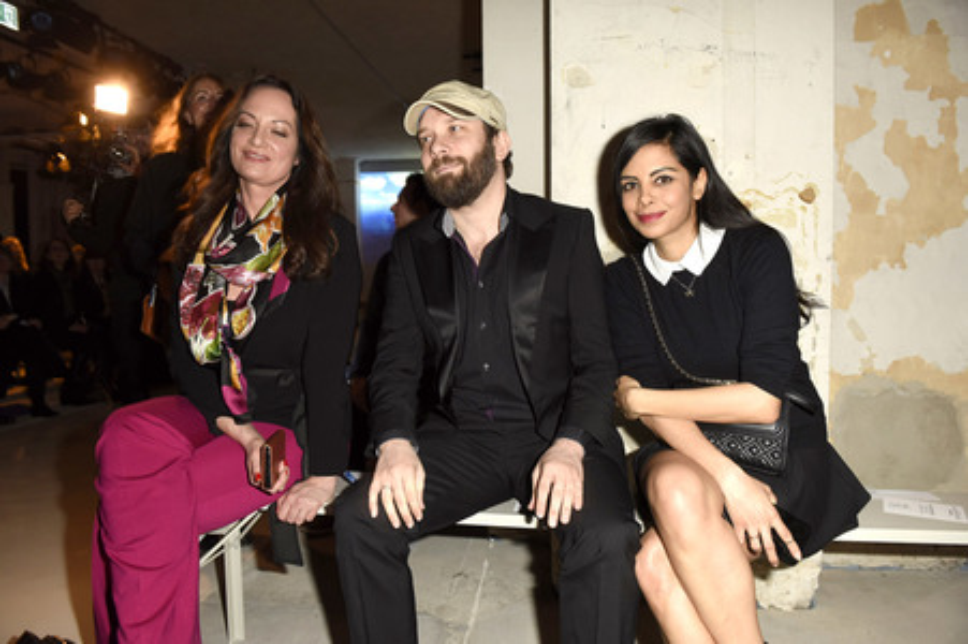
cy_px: 322
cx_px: 484
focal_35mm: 24
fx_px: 645
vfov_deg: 53.1
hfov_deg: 73.8
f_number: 5.6
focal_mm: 24
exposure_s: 1/30
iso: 1250
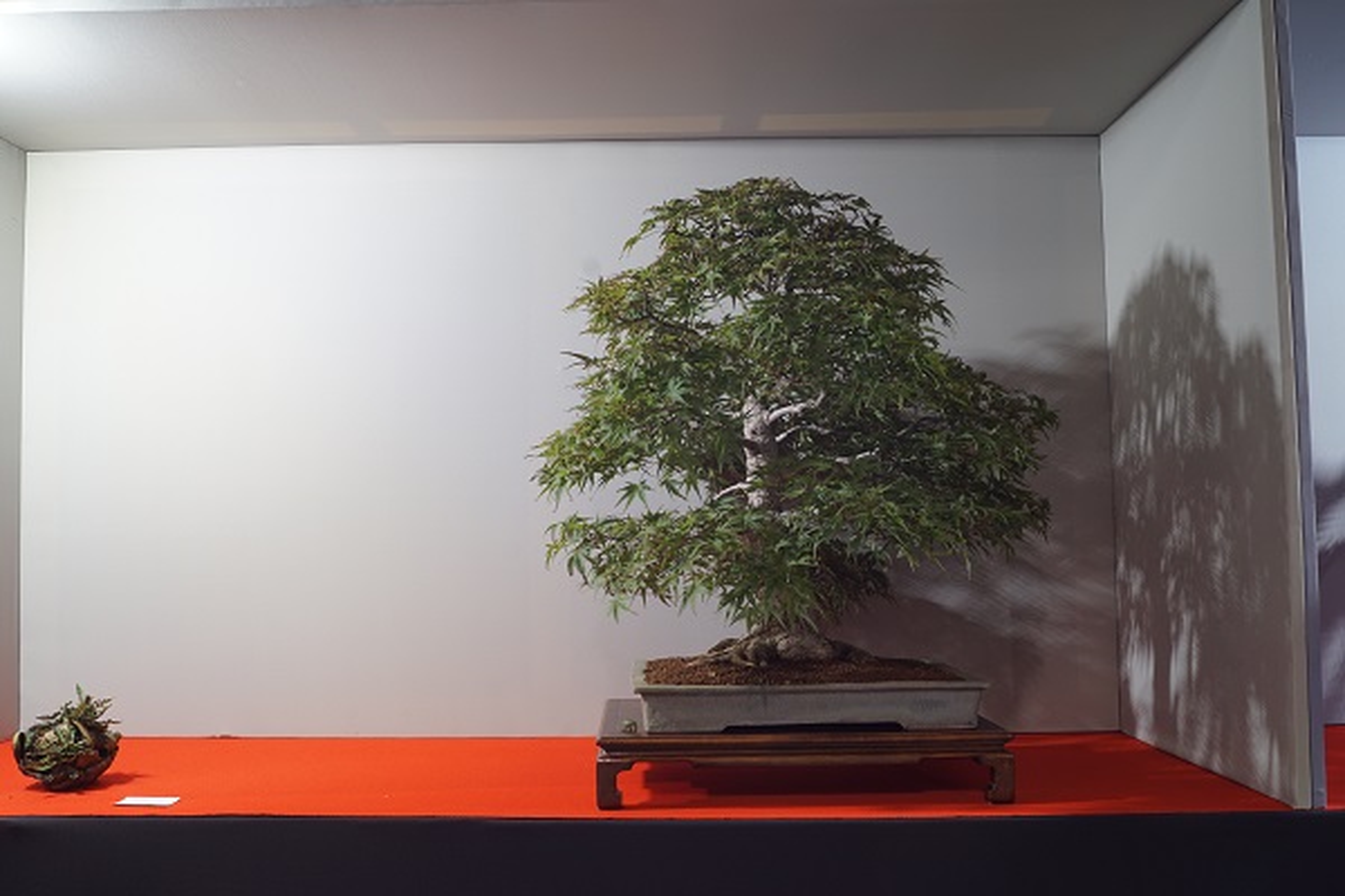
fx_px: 1233
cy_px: 448
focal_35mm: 33
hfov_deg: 57.2
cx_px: 672
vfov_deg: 40.0
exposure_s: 1
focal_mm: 22
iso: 100
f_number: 11
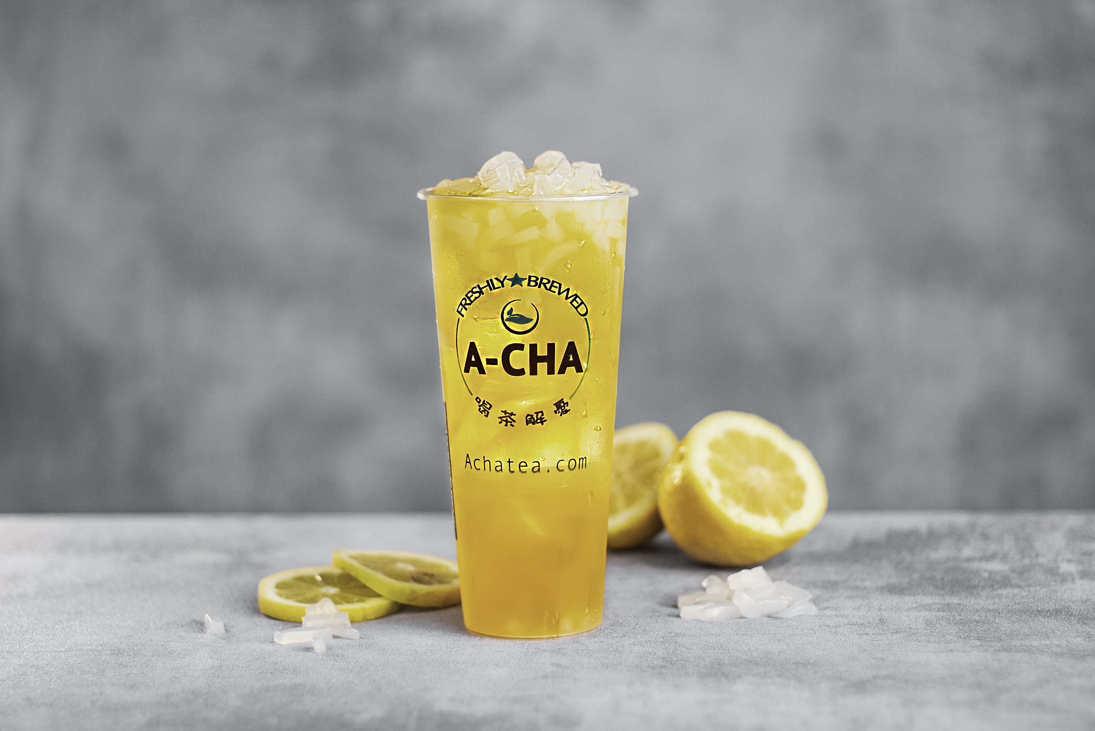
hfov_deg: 27.0
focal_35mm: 75
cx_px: 548
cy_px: 366
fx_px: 2282
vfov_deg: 18.2
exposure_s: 1/100
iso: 200
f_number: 2
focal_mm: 50
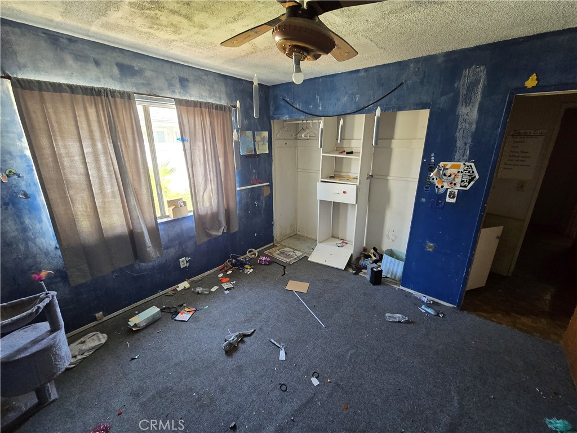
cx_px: 288
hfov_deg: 106.2
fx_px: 217
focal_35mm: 13
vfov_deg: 89.9
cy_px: 216
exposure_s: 1/60
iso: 500
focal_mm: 2.2
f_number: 2.2
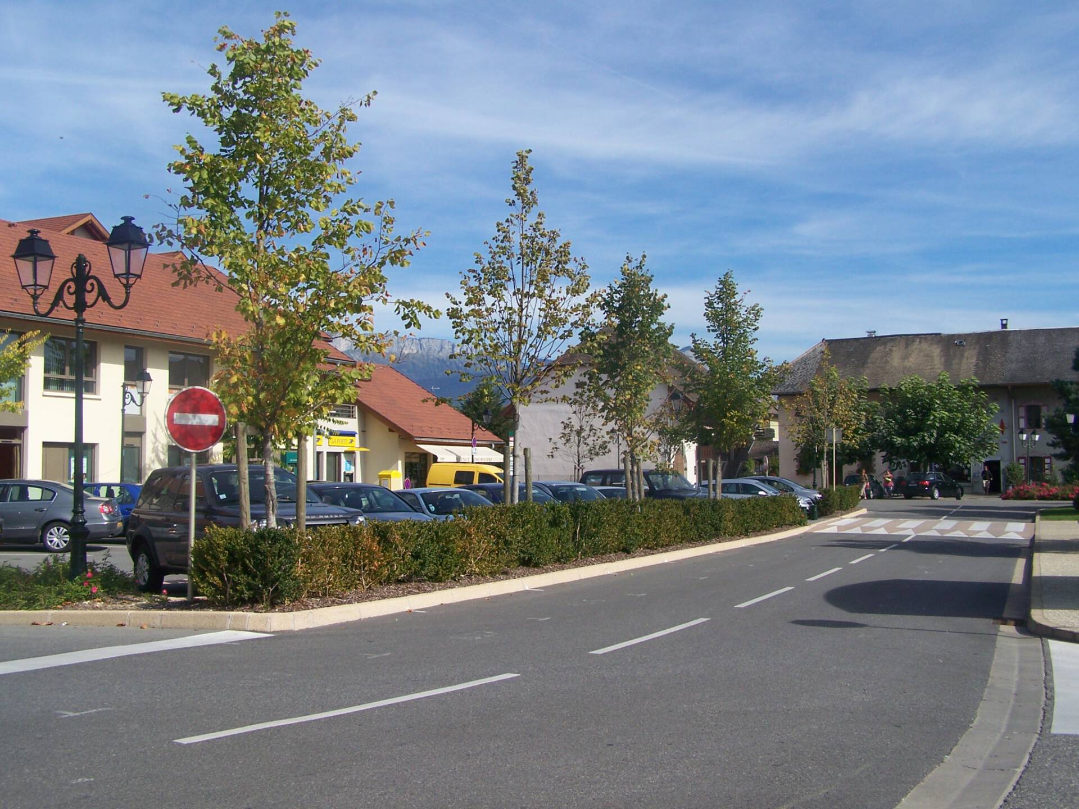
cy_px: 404
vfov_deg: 37.7
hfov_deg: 49.0
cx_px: 540
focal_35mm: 38
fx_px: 1184
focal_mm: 6.3
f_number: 4
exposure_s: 1/800
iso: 80
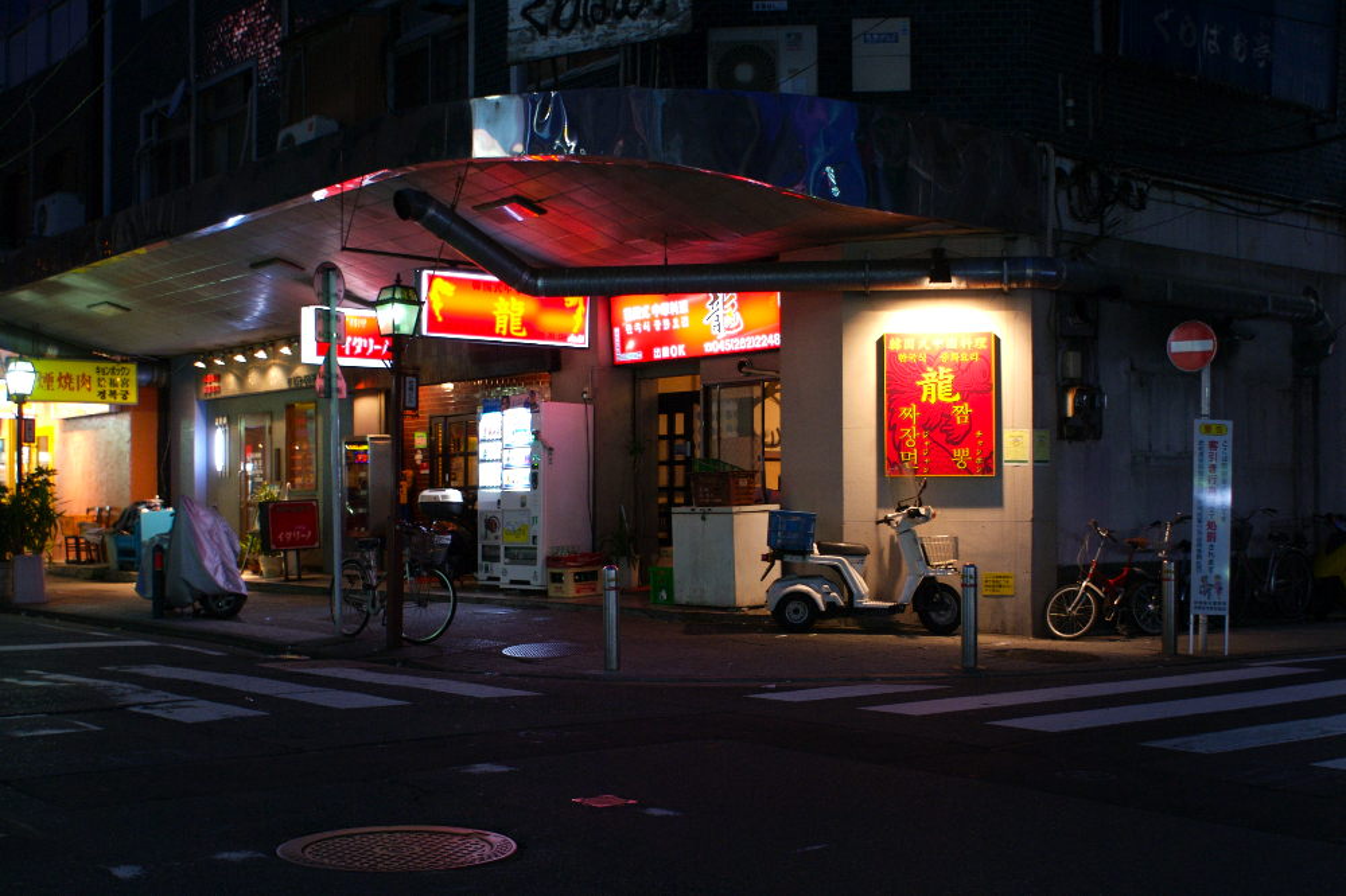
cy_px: 448
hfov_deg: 49.6
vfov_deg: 34.2
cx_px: 673
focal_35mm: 39
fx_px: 1458
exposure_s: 1/8
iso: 400
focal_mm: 26
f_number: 4.5
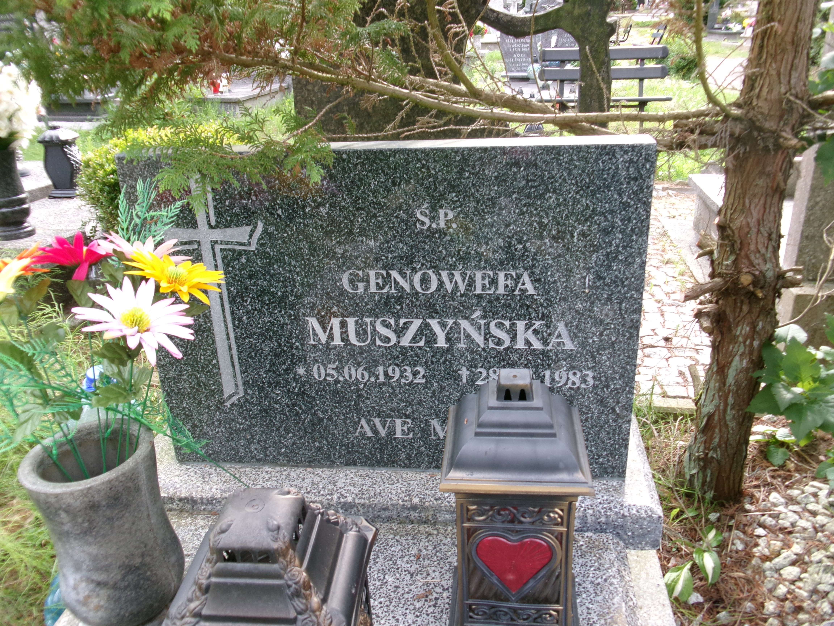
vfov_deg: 49.7
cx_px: 417
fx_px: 675
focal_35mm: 28
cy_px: 313
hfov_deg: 63.4
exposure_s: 1/50
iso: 100
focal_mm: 5.1
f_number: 3.9
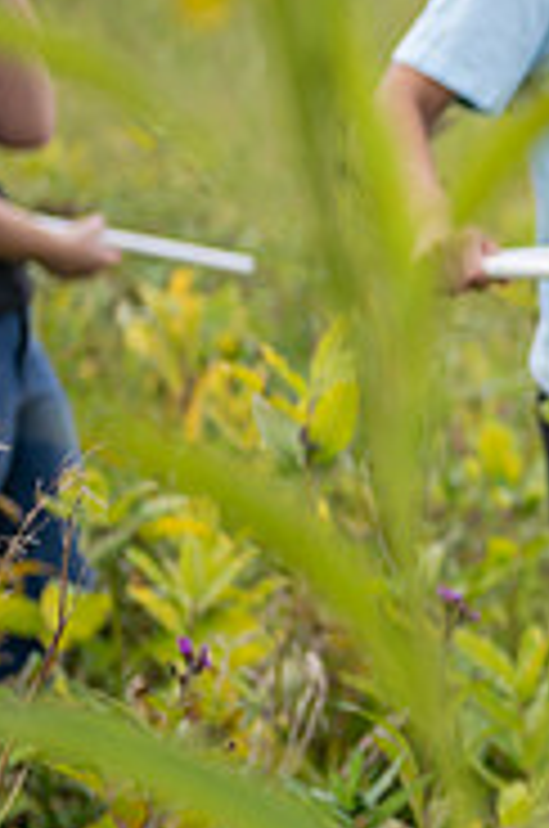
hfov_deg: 7.5
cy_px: 421
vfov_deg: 11.6
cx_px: 994
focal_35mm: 177
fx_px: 4064
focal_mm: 56
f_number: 3.2
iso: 100
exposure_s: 1/320
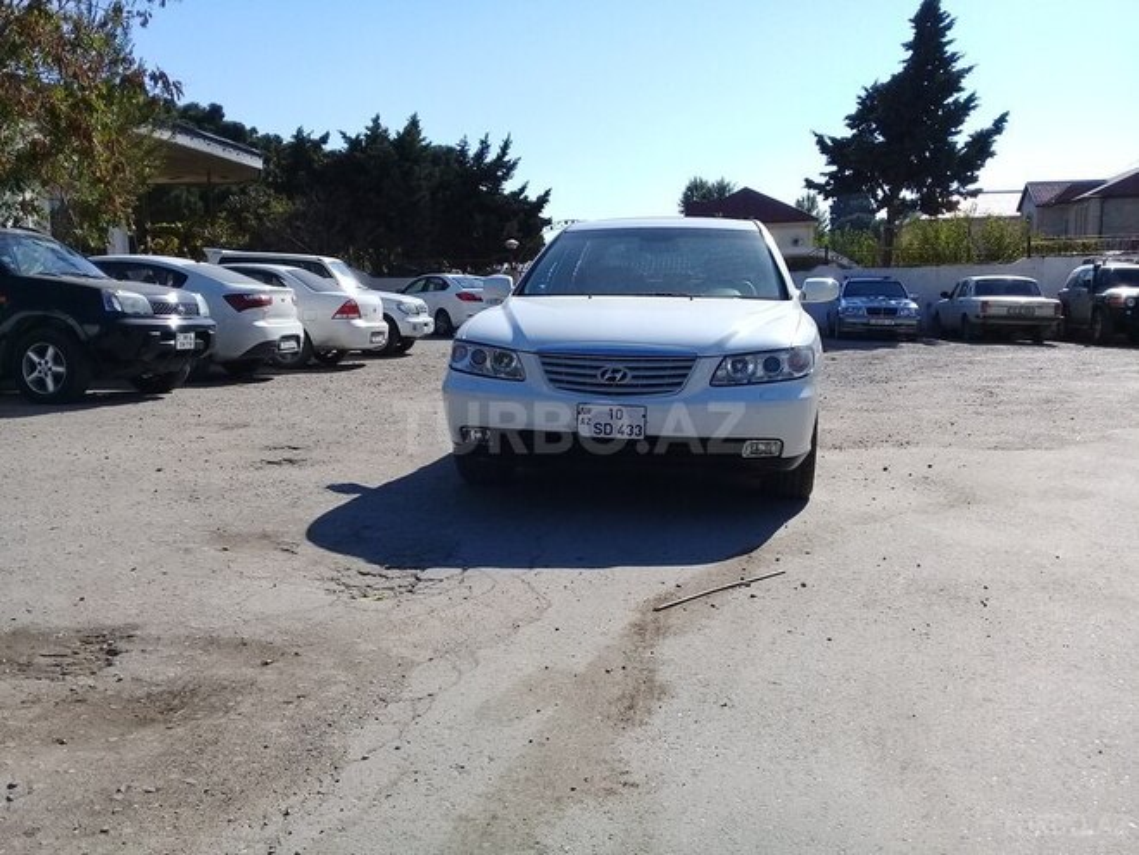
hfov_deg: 58.4
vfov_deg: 45.4
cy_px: 428
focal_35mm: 31
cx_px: 570
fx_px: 1020
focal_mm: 3.3
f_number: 2.2
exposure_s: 1/1613
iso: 50
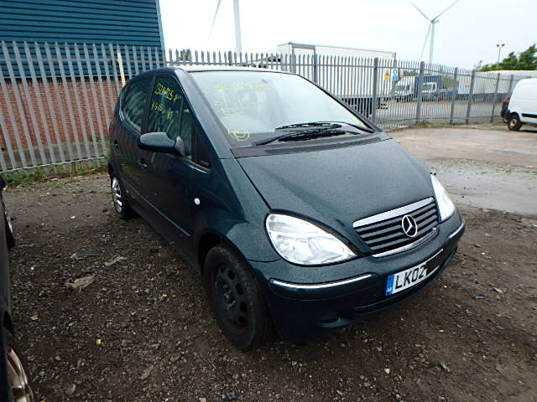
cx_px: 268
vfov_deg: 63.4
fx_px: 326
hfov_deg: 79.0
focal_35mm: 21
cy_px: 201
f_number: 3.5
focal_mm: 3.7
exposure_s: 1/320
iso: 125
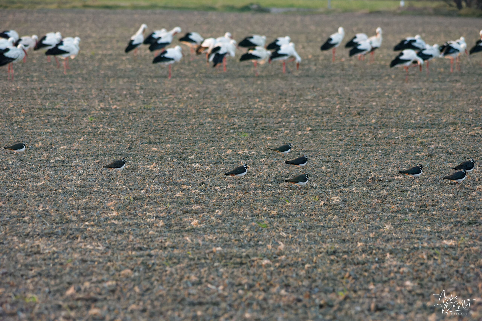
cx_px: 241
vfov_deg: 3.2
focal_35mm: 435
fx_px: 5824
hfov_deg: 4.7
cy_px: 160
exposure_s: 1/4000
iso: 11400
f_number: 6
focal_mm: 290
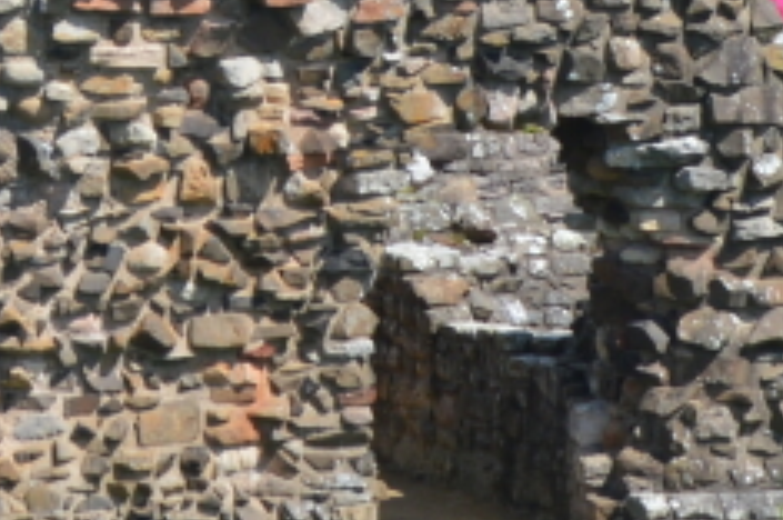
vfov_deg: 2.4
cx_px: 97
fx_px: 12215
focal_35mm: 562
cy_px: -397
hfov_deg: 3.7
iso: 100
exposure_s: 1/250
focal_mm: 55
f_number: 8
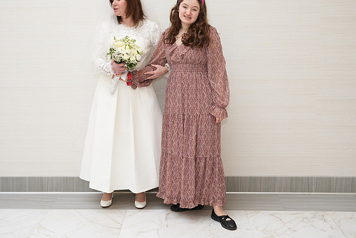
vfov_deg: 32.6
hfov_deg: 47.3
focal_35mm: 41
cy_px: 103
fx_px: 406
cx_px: 164
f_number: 5
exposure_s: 1/100
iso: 500
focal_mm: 36
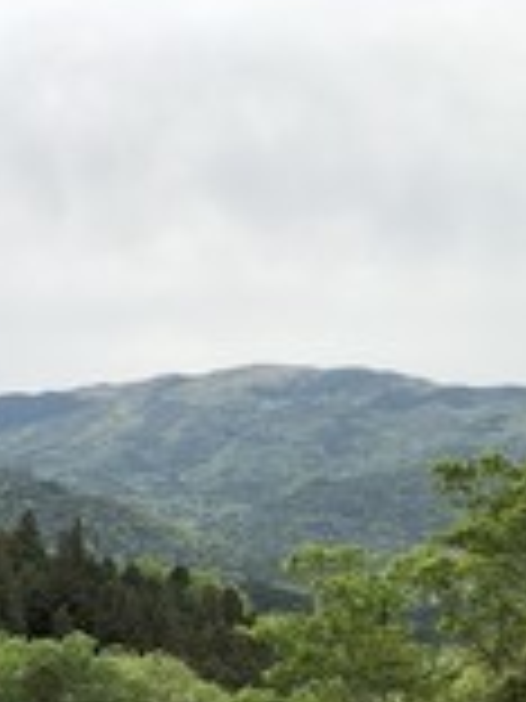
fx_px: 1641
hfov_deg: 16.2
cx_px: -319
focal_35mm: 81
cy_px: 698
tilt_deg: -4.1
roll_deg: -0.4
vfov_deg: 23.2
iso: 20
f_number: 1.8
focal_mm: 3.99
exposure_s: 1/1656
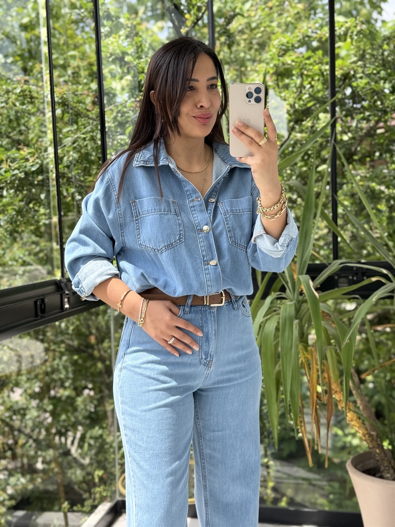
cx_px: 198
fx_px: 730
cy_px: 264
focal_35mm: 48
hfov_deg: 30.3
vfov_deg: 39.7
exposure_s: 1/413
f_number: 1.78
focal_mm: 6.76
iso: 64
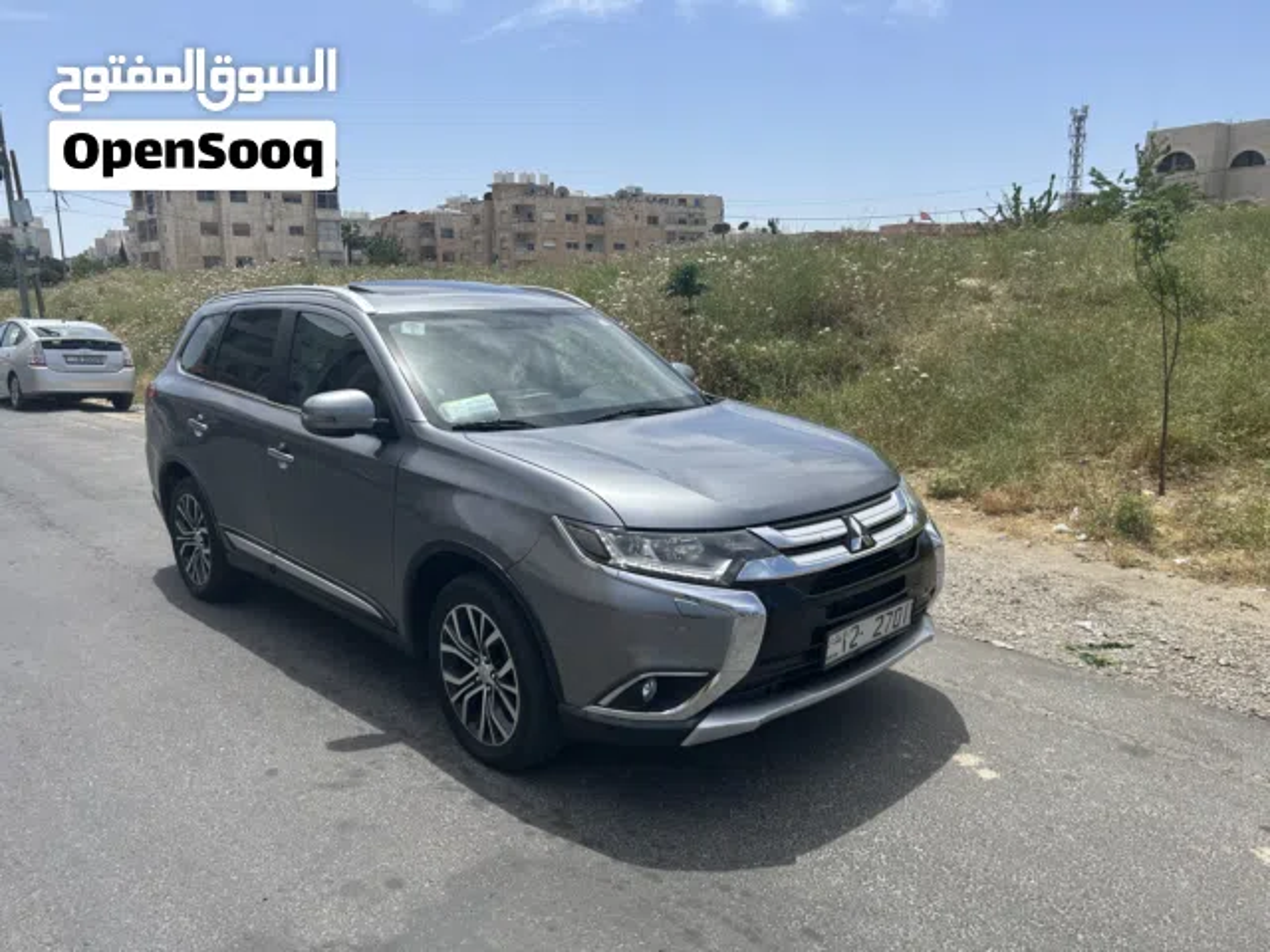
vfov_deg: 53.1
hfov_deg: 67.3
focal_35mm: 26
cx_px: 635
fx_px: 954
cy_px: 476
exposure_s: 1/4274
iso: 50
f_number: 1.5
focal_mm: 5.7
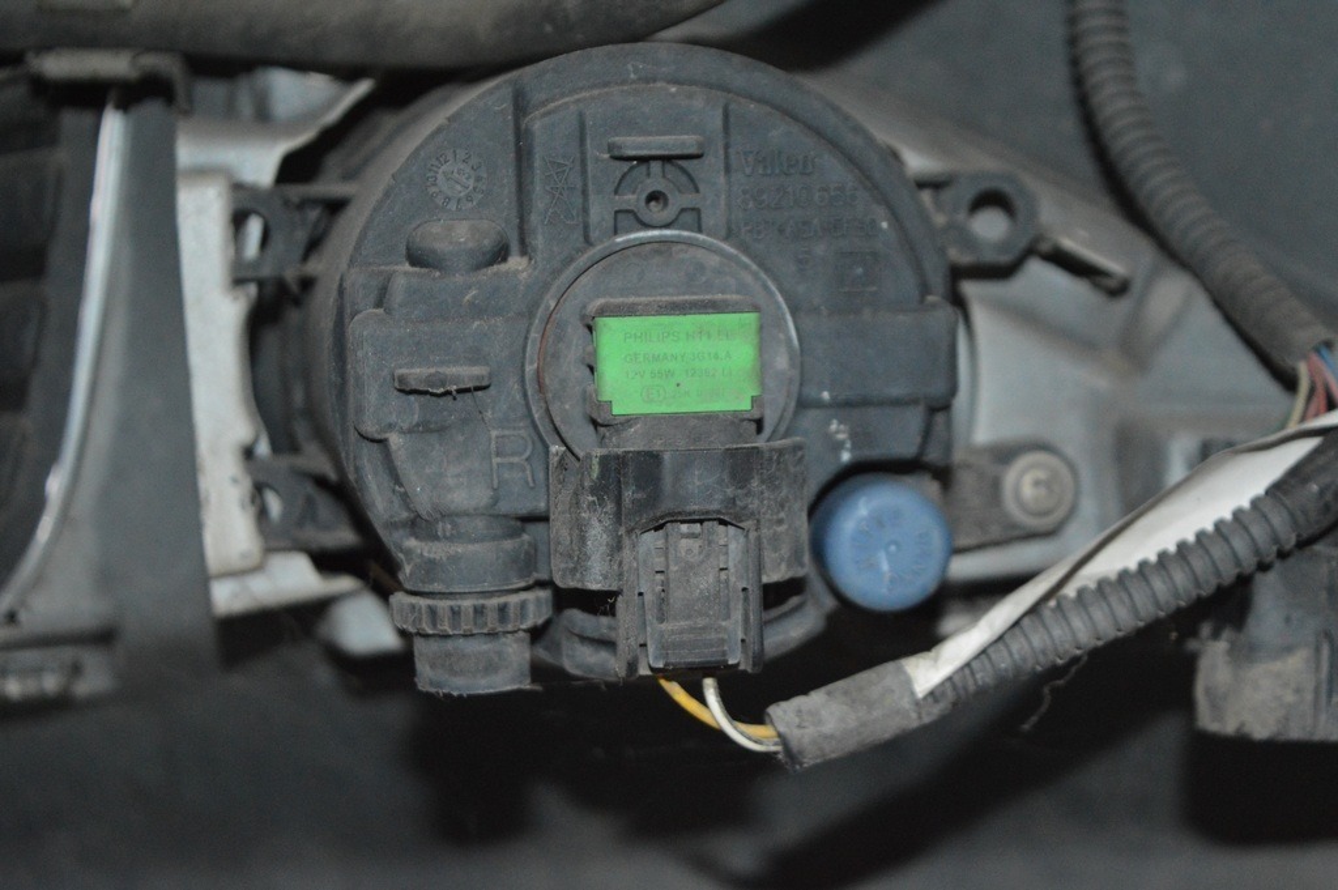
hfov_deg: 24.6
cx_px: 669
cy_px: 445
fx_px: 3064
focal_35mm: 82
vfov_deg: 16.5
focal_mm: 55
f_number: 5.6
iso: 3200
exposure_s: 1/60
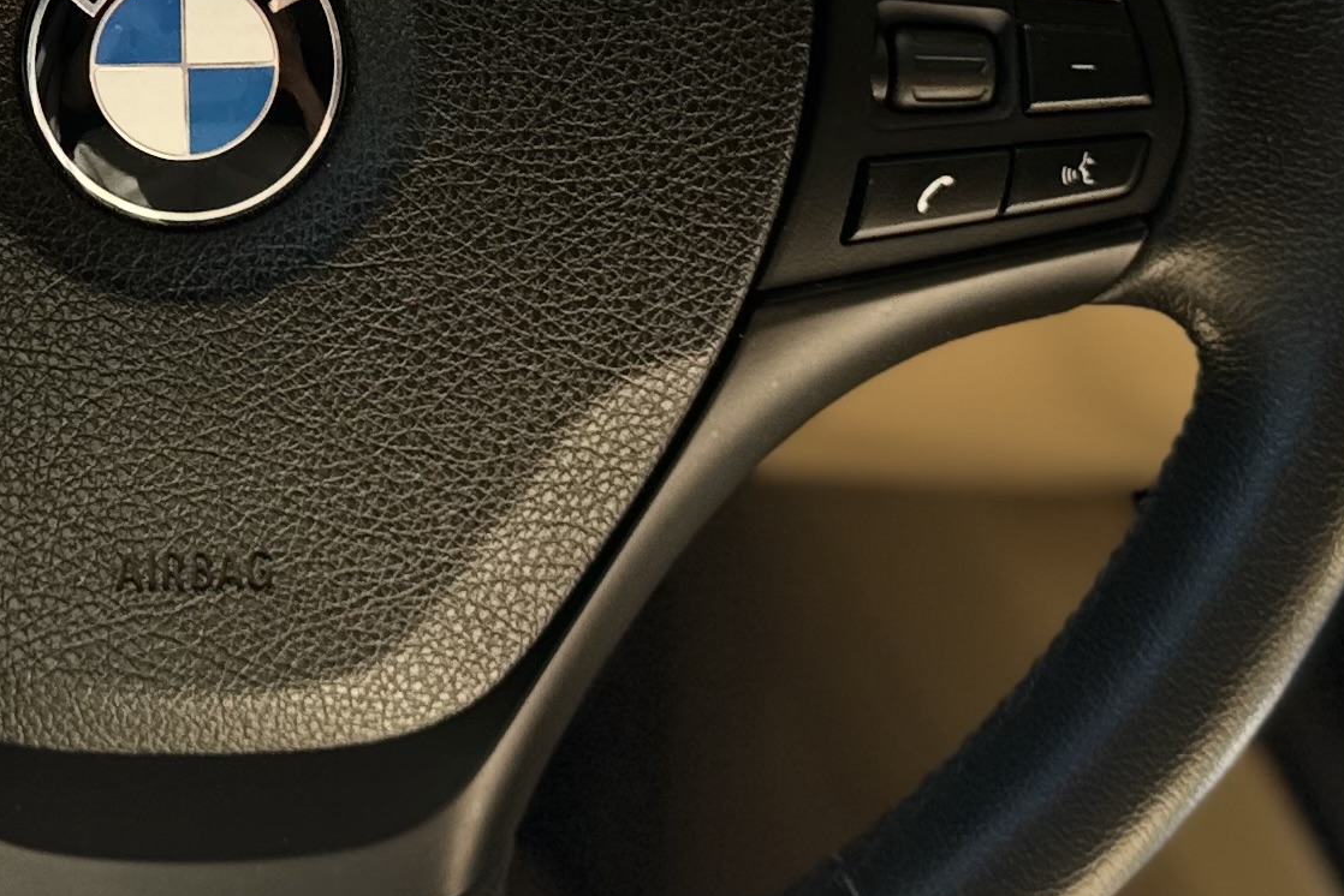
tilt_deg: -23.2
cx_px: 188
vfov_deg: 14.8
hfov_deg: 22.2
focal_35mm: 90
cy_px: -101
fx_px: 3361
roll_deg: +1.8
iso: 80
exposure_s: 1/325
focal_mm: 6.76
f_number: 1.78
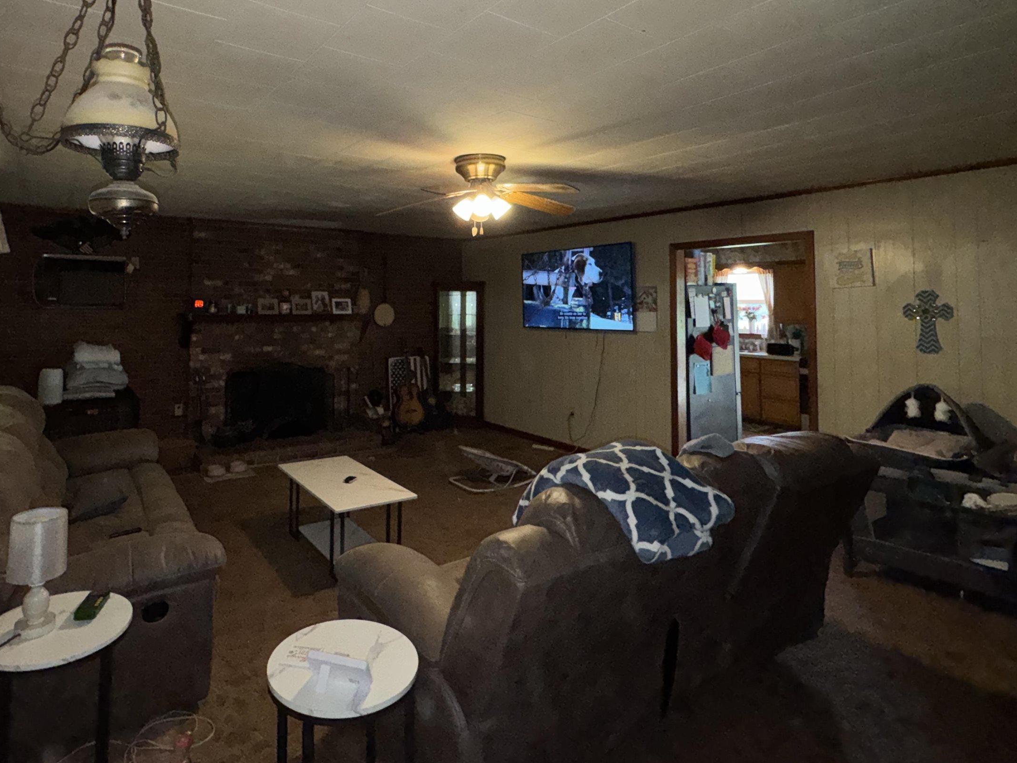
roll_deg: +0.1
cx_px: 411
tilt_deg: +2.2
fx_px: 588
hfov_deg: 80.9
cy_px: 279
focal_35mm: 20
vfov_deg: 64.9
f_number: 2.2
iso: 200
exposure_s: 1/60
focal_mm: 2.22
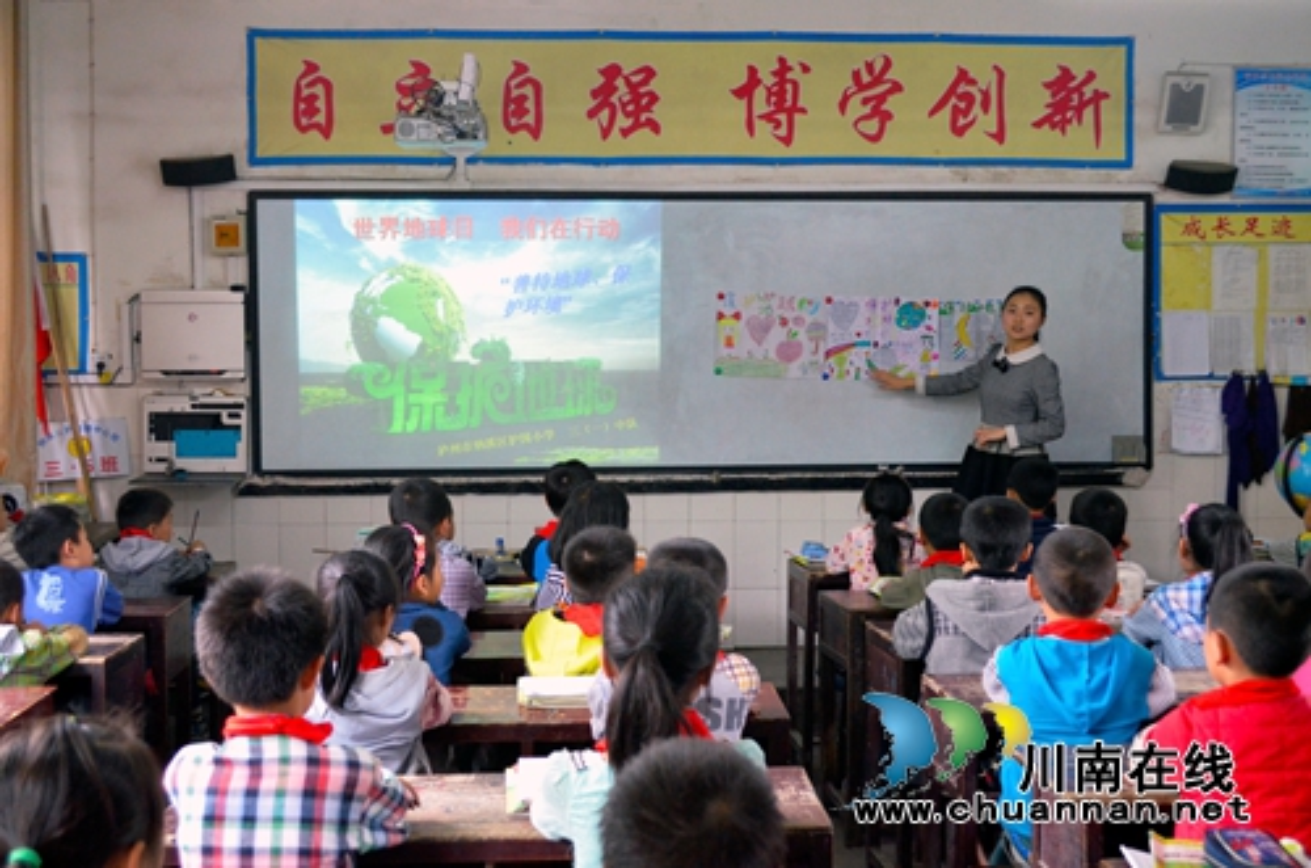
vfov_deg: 27.9
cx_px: 656
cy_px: 434
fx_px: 1744
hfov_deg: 41.2
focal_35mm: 48
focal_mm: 32
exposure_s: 1/60
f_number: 5
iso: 3200
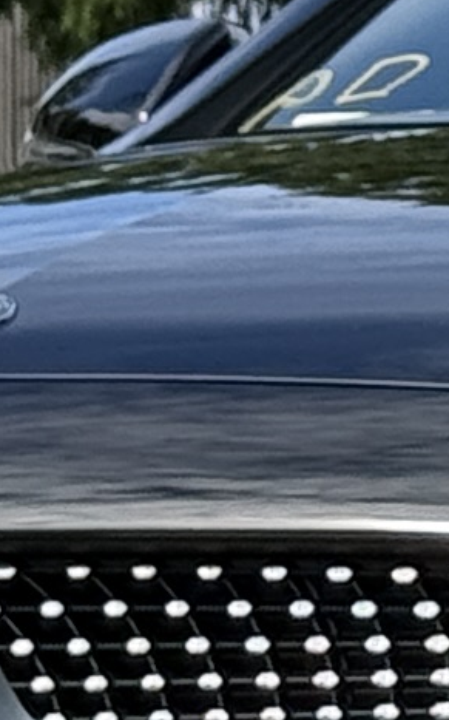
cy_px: 168
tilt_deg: +3.3
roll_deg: +0.2
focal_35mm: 440
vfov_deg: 4.8
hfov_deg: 3.0
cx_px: 1003
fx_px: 8620
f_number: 1.78
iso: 80
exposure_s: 1/2865
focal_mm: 6.76
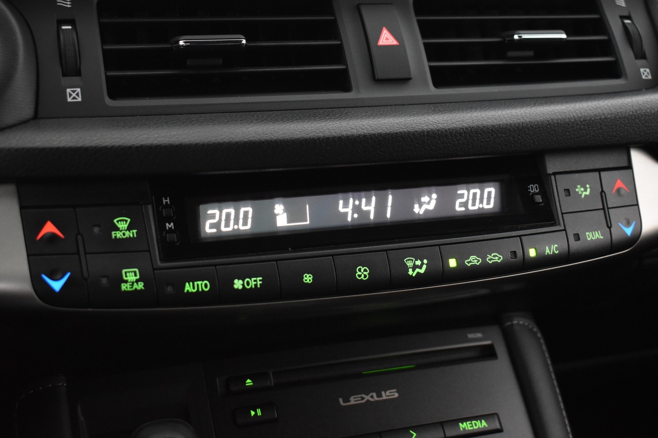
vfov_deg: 26.5
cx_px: 329
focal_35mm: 51
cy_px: 219
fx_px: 932
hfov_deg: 38.9
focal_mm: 34
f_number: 4.5
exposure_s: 1/25
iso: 3200
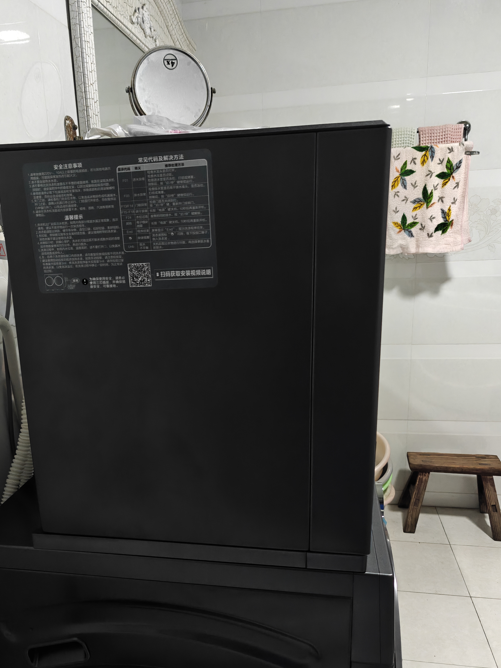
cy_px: 391
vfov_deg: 61.3
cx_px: 207
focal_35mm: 29
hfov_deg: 48.0
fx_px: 560
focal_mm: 6.06
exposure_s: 1/25
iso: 1600
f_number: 1.6
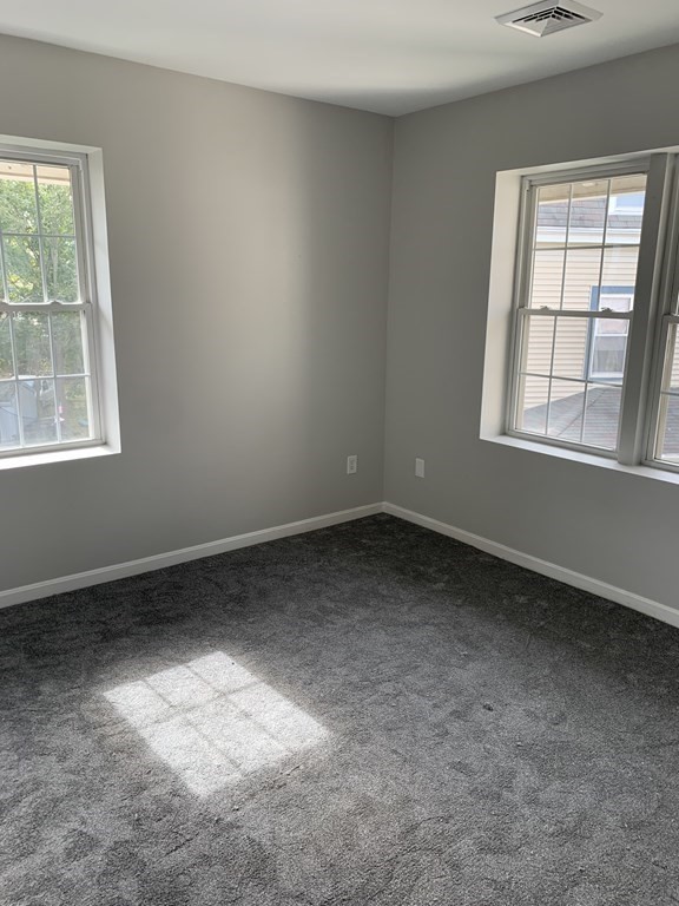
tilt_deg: -14.4
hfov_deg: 53.1
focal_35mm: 26
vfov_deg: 67.3
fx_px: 680
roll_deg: -1.1
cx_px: 340
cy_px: 453
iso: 50
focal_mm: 4.25
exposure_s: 1/121
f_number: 1.8
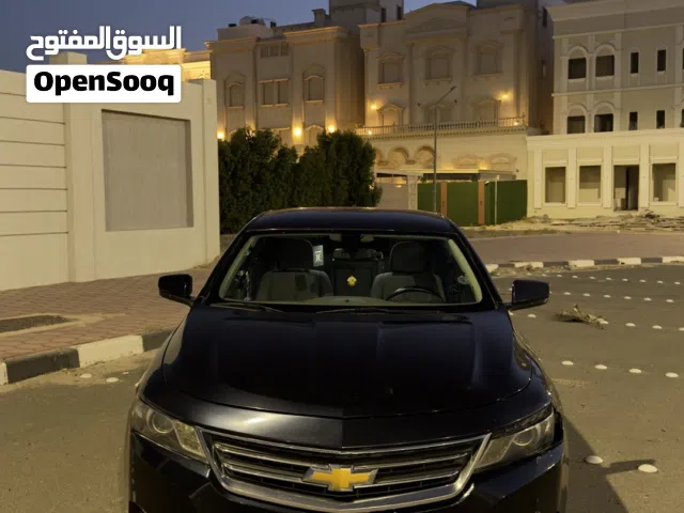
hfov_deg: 71.6
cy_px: 256
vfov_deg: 56.8
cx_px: 342
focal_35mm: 24
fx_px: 474
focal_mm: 6.76
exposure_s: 1/33
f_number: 1.78
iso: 1000
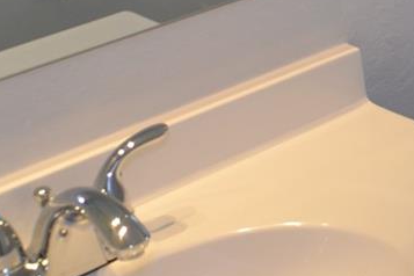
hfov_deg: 12.3
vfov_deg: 8.9
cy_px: -215
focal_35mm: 148
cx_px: 812
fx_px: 1702
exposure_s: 1/20
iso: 100
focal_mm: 22
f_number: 5
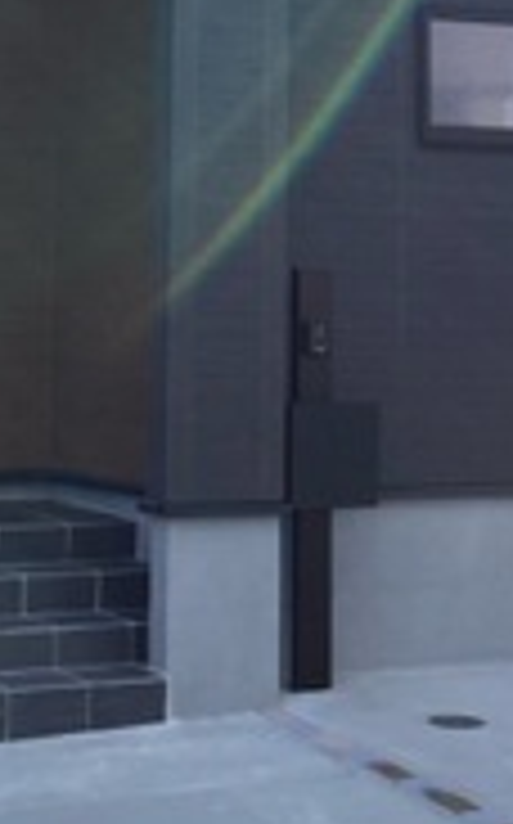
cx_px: 207
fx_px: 2332
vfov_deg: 19.5
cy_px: 23
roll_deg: -1.6
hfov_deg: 12.5
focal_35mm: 104
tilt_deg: +8.8
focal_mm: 3.99
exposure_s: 1/736
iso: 20
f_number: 1.8
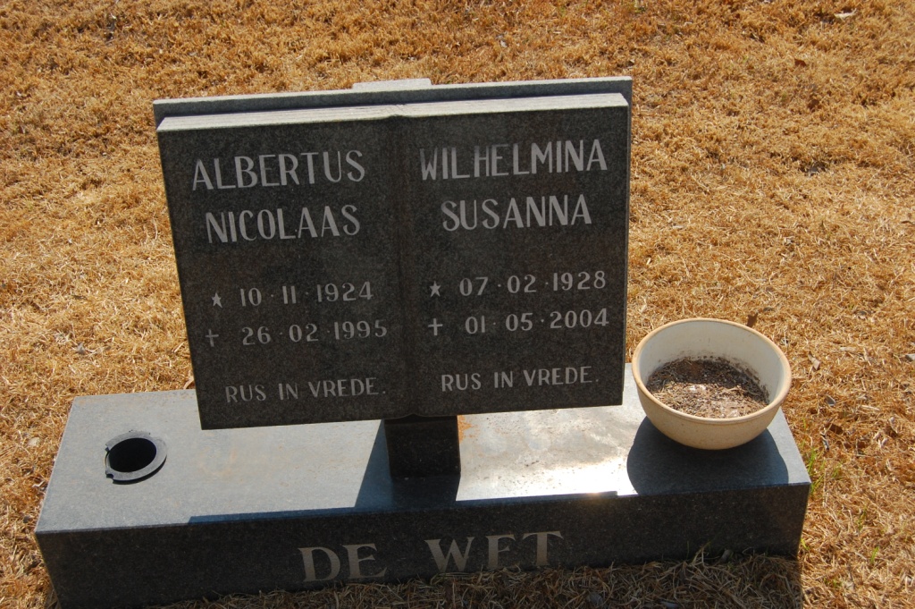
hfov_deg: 42.4
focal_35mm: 46
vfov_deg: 28.9
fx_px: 1181
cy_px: 304
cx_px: 458
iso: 400
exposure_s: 1/800
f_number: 7.1
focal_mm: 31
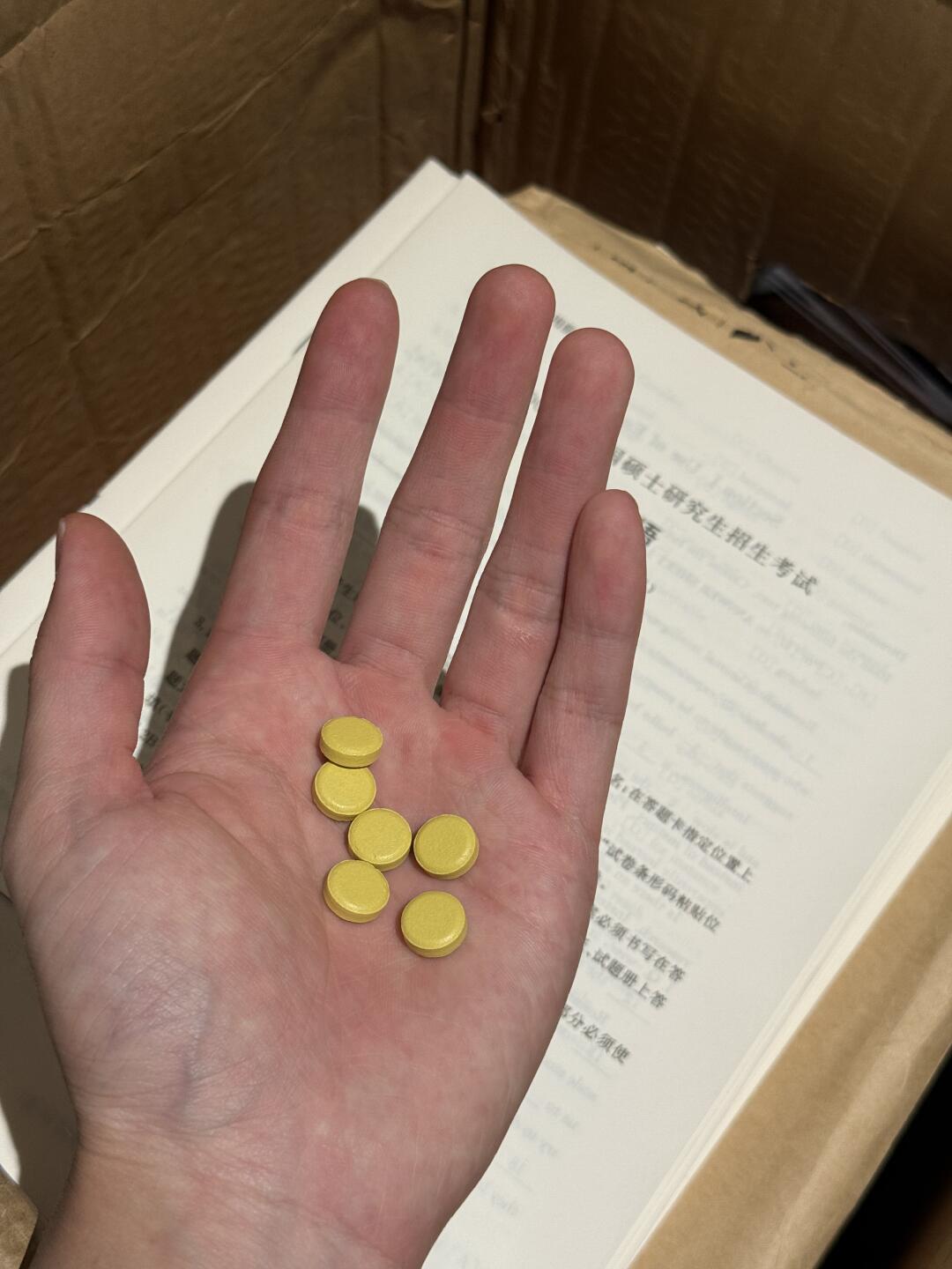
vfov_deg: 39.7
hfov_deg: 30.3
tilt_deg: -64.5
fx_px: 1760
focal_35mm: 48
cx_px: 476
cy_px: 634
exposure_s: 1/47
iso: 80
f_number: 1.78
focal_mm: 6.76
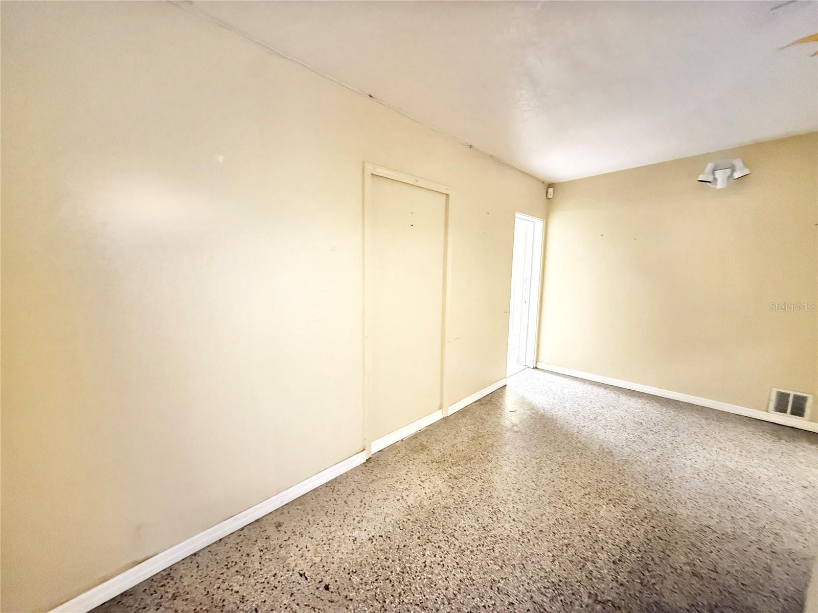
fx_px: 331
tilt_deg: -7.0
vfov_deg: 85.7
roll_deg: -1.3
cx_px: 409
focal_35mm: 14
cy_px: 306
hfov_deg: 102.1
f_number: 2.2
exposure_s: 1/17
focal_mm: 2.22
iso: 2500
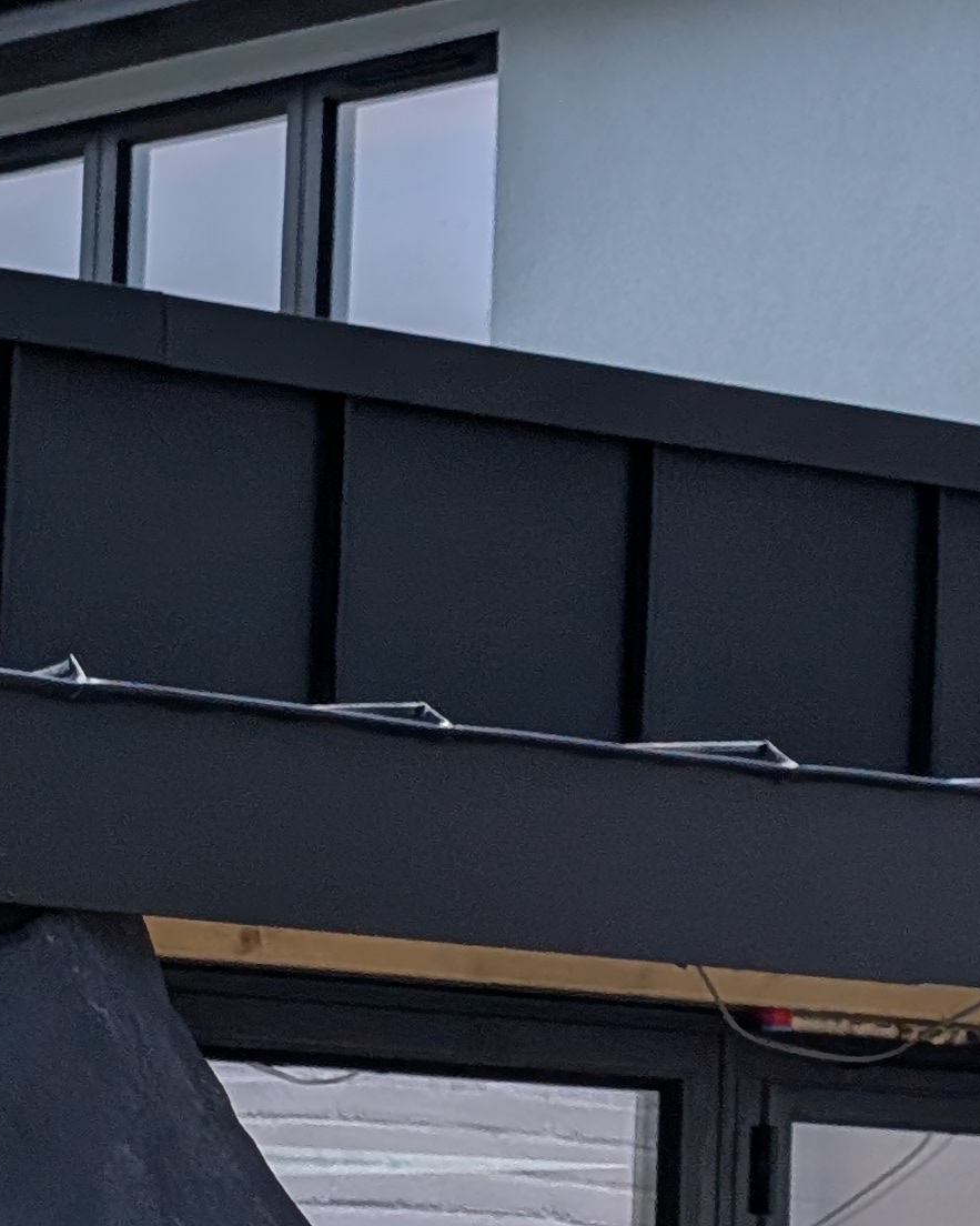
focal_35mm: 177
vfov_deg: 10.9
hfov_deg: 8.6
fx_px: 6418
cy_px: 675
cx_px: 1199
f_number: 1.68
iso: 22
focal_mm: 6.9
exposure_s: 1/2294
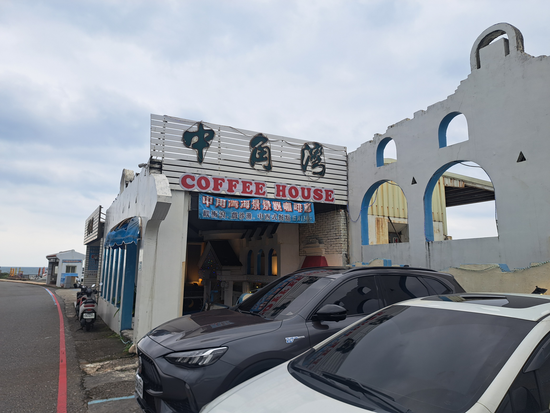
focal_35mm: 24
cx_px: 275
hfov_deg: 71.6
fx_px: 381
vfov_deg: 56.8
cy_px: 206
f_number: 1.8
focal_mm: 5.23
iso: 50
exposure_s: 1/277
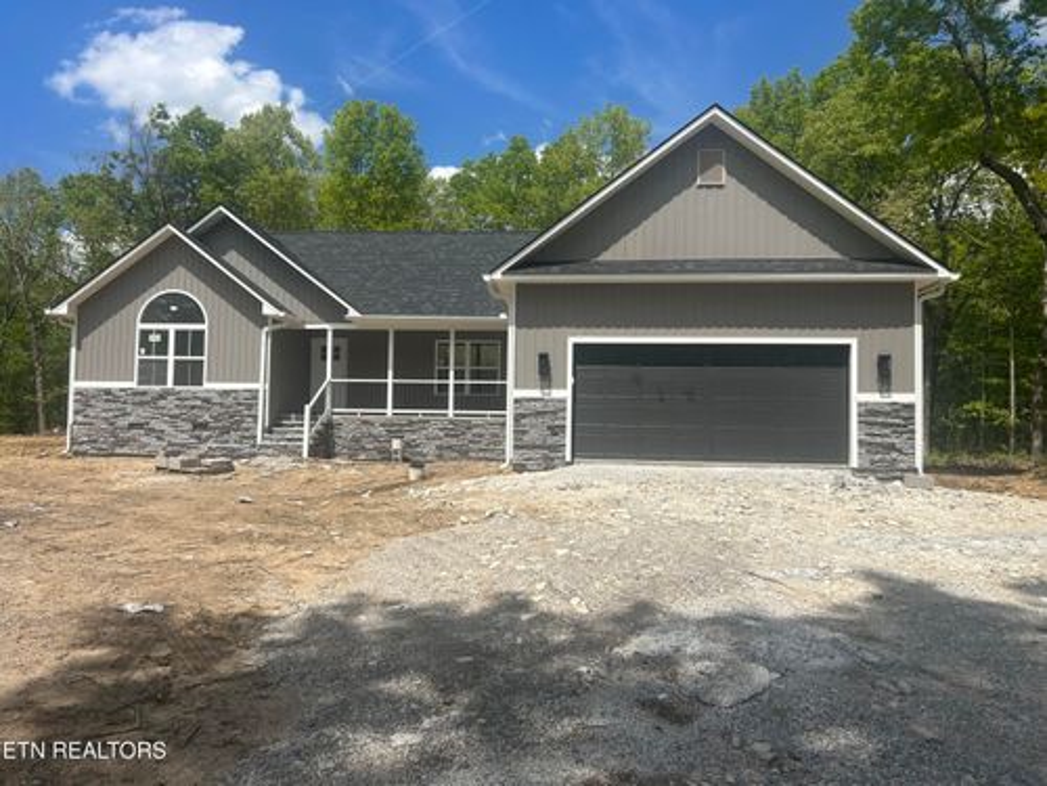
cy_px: 393
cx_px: 524
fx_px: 786
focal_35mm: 26
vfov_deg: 53.1
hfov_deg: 67.3
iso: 50
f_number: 1.5
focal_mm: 5.7
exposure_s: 1/5319
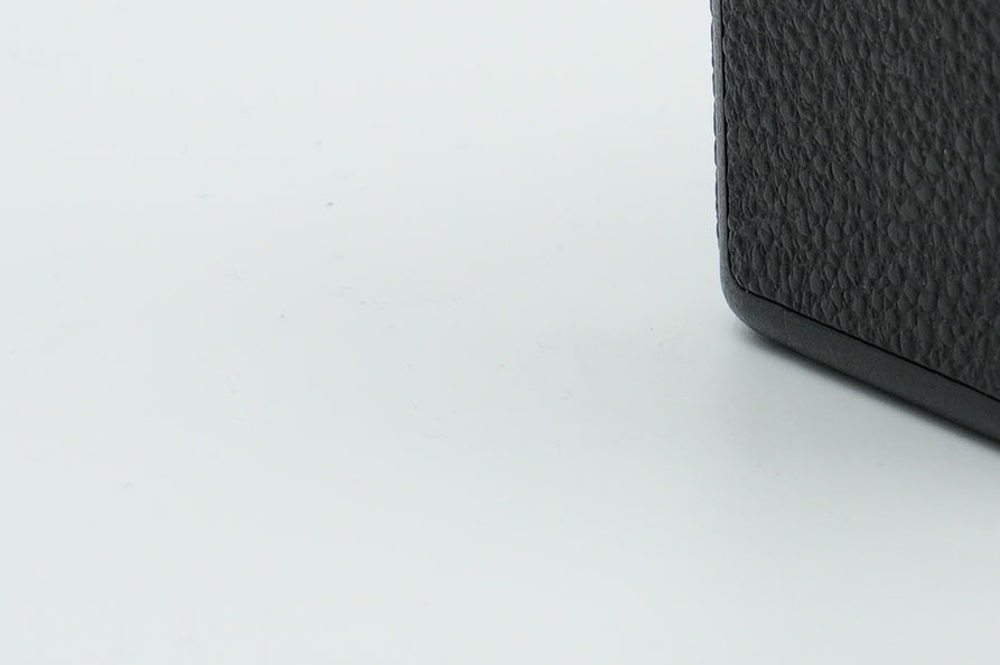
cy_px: -299
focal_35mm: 292
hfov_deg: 6.9
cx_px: 1604
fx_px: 8105
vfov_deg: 4.7
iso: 250
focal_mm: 56
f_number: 10
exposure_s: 1/125
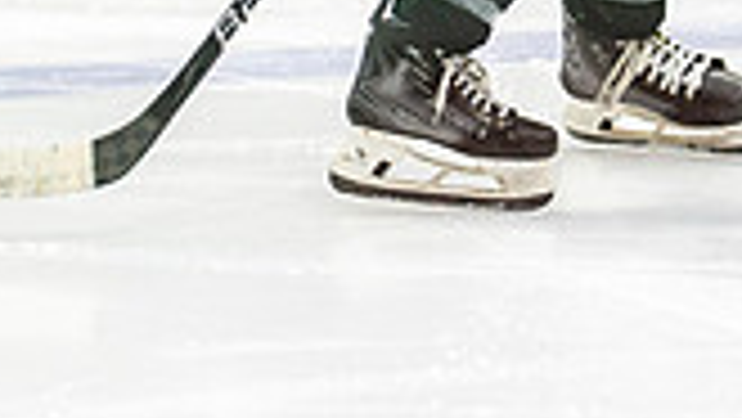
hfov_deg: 3.9
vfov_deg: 2.2
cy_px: -458
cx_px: 501
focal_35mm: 550
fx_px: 10826
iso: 800
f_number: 3.2
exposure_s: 1/640
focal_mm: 95
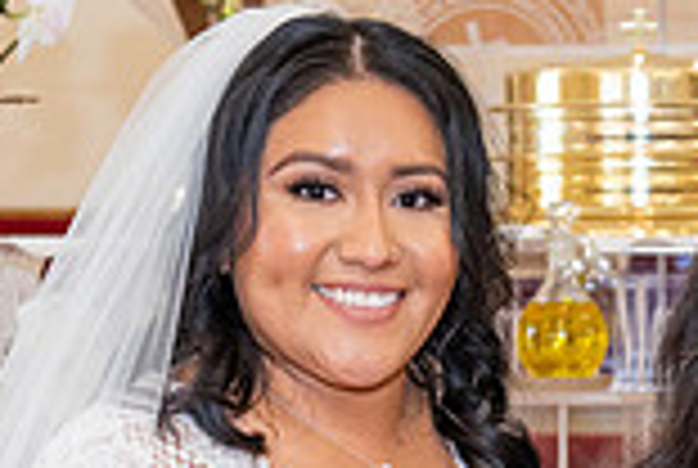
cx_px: 558
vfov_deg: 7.0
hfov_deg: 10.5
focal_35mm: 194
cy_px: 754
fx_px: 3769
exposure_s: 1/160
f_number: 4.5
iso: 1000
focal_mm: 52
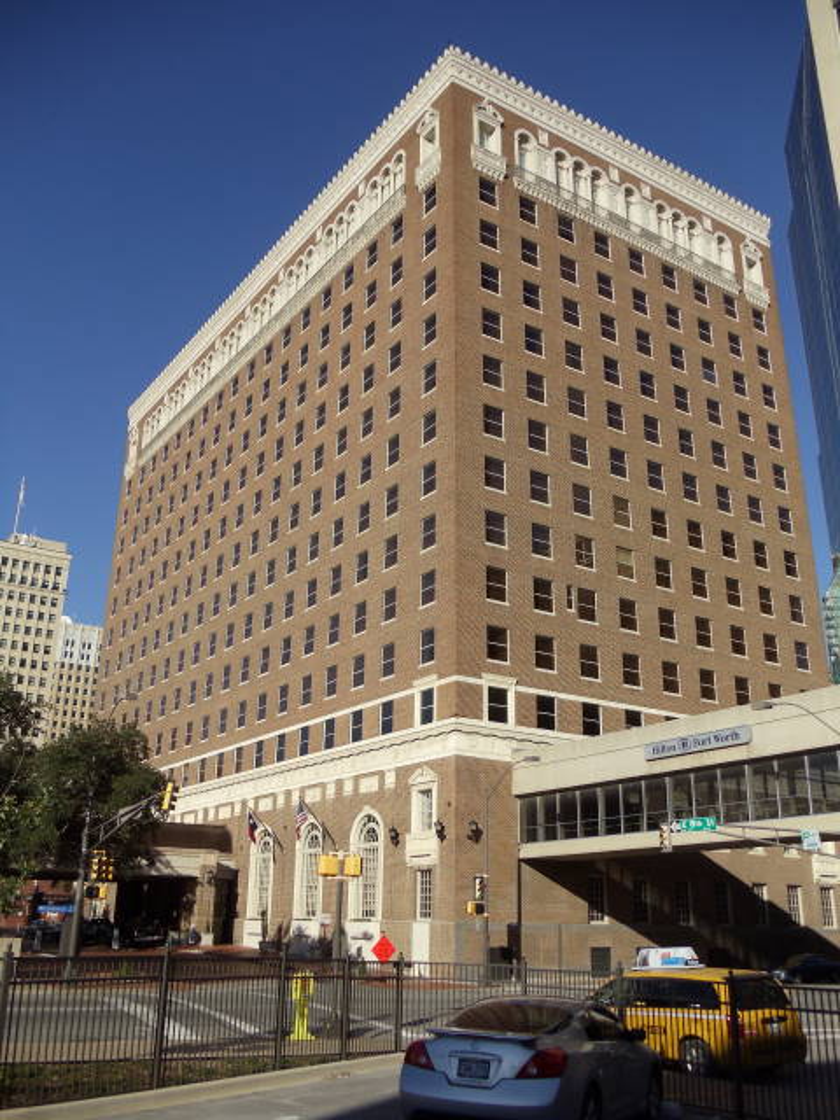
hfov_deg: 32.9
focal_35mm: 44
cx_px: 420
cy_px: 560
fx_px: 1424
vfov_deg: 42.9
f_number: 7.1
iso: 100
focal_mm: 6
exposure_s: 1/400
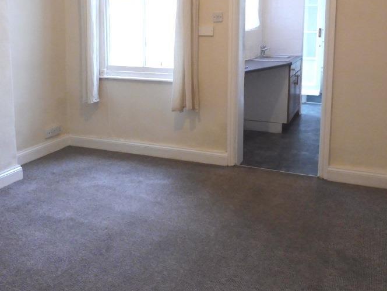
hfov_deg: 49.7
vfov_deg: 37.9
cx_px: 149
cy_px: 79
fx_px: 414
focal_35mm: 37
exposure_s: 1/20
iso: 400
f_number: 3.3
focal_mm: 4.3
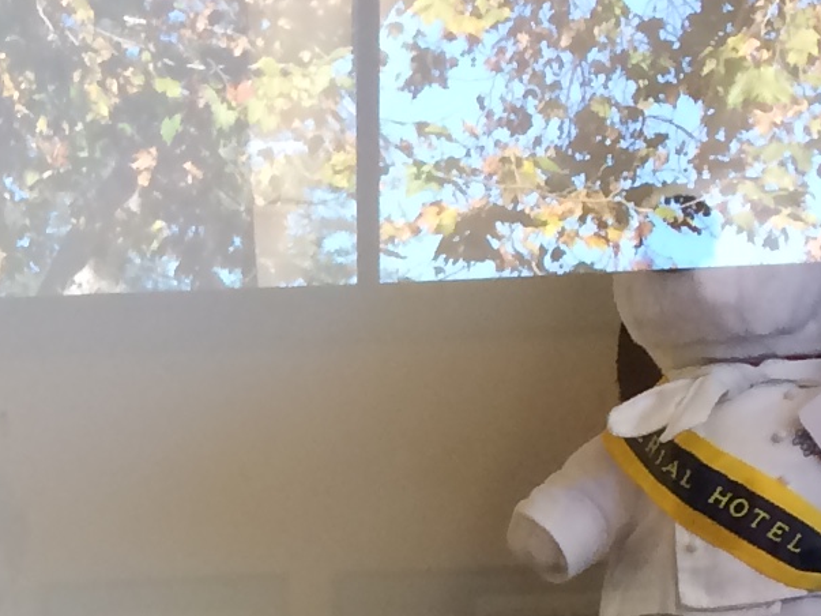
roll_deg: -0.3
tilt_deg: -9.4
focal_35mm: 157
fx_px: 3723
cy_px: 1225
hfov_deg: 12.0
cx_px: -383
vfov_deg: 8.9
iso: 64
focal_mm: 4.15
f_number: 2.2
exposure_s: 1/30
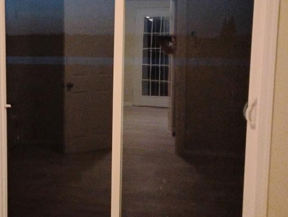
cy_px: 109
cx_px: 20
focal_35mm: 59
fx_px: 492
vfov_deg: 24.9
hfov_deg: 30.9
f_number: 1.8
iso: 2991
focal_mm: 4.26
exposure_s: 1/24
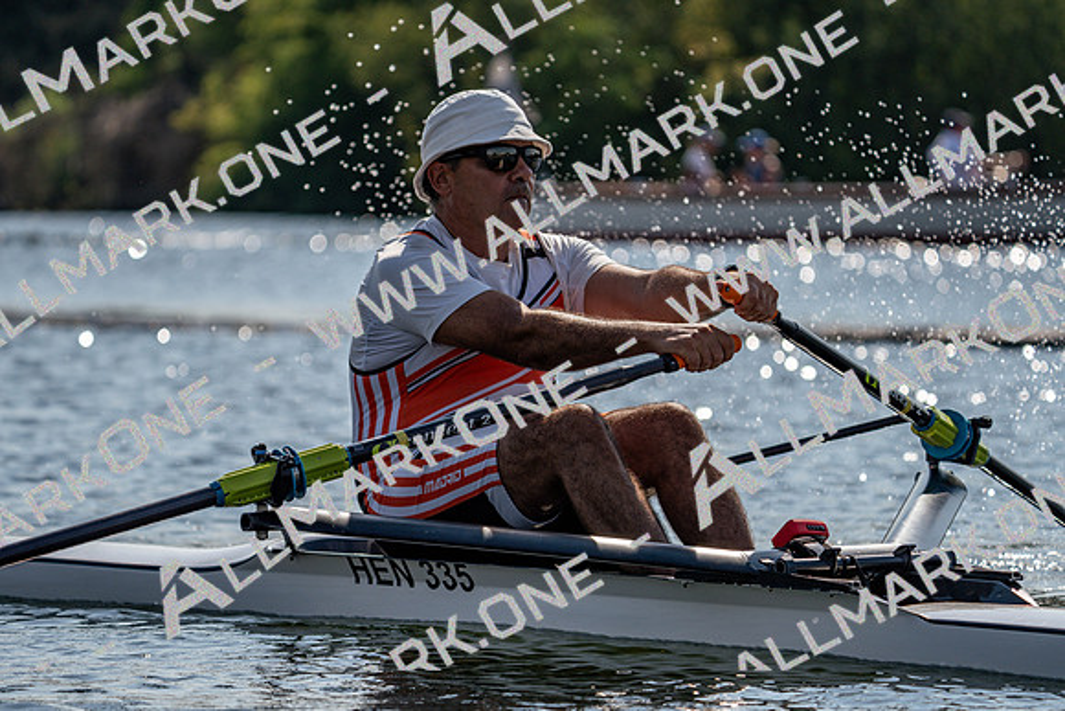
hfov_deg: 8.9
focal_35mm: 232
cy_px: 356
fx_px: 6865
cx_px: 532
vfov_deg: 5.9
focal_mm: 232
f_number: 5.6
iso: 100
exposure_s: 1/1600
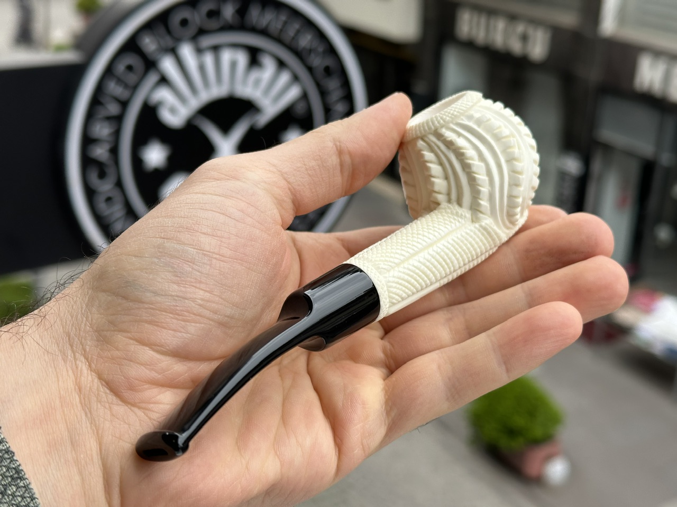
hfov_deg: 39.7
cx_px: 338
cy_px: 254
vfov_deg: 30.3
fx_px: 939
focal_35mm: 48
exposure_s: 1/1185
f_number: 1.78
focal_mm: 6.86
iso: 64
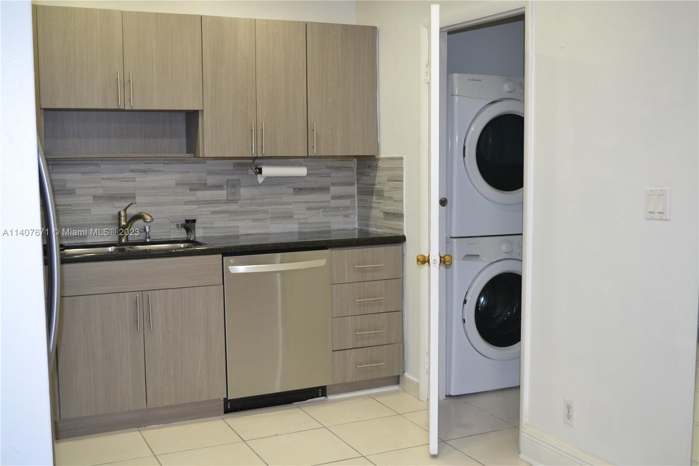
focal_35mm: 39
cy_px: 233
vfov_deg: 34.2
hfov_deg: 49.6
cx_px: 350
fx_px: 757
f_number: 4.2
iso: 900
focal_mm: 26
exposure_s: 1/60
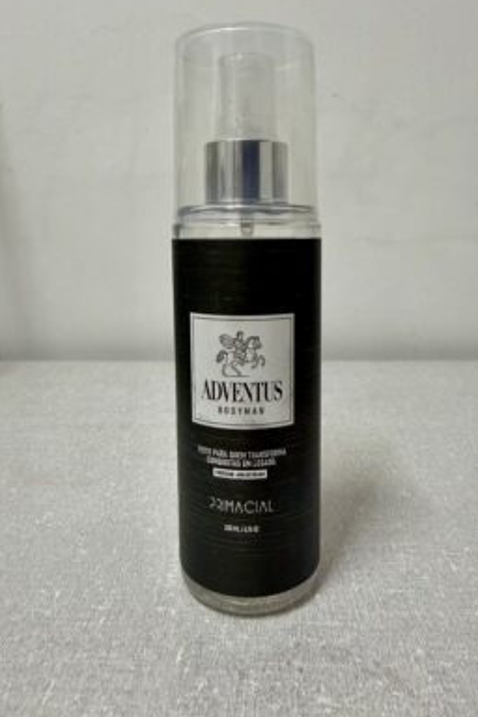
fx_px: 518
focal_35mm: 26
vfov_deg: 69.4
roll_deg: +0.5
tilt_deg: -5.4
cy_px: 351
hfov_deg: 49.5
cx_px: 246
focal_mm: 2.22
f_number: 2.2
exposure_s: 1/60
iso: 400
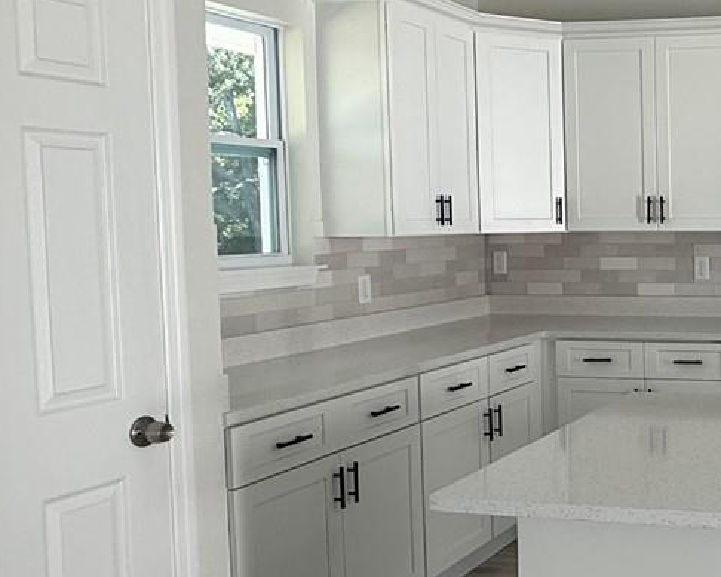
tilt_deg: -2.8
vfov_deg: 33.4
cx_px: 834
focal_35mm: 45
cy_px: 270
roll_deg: -0.1
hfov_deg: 34.3
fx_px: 960
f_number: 2.2
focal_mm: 2.22
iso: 100
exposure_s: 1/120
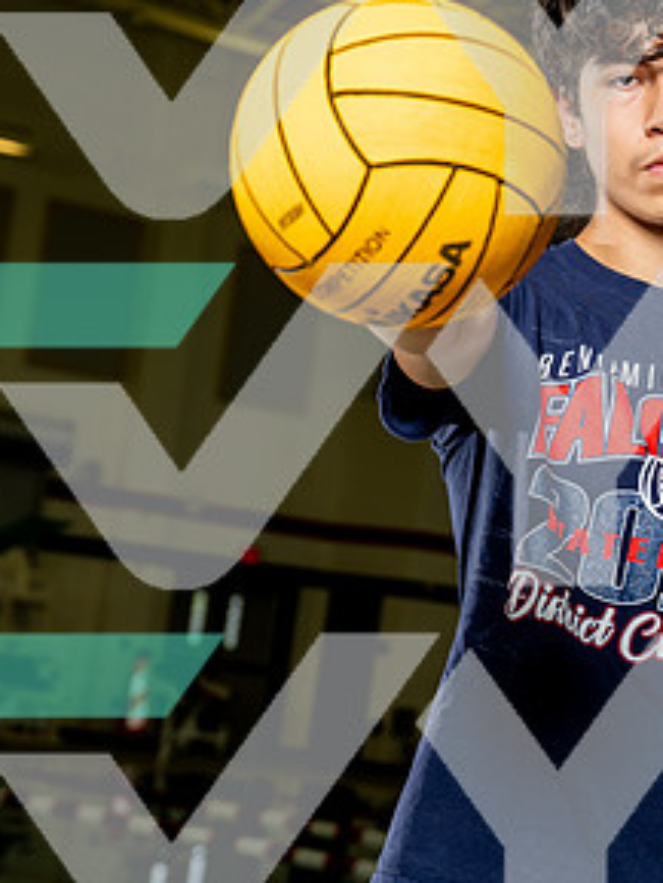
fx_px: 3037
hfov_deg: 12.3
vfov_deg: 16.5
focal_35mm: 119
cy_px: 426
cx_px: 694
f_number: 4.5
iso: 100
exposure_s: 1/250
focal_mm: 58
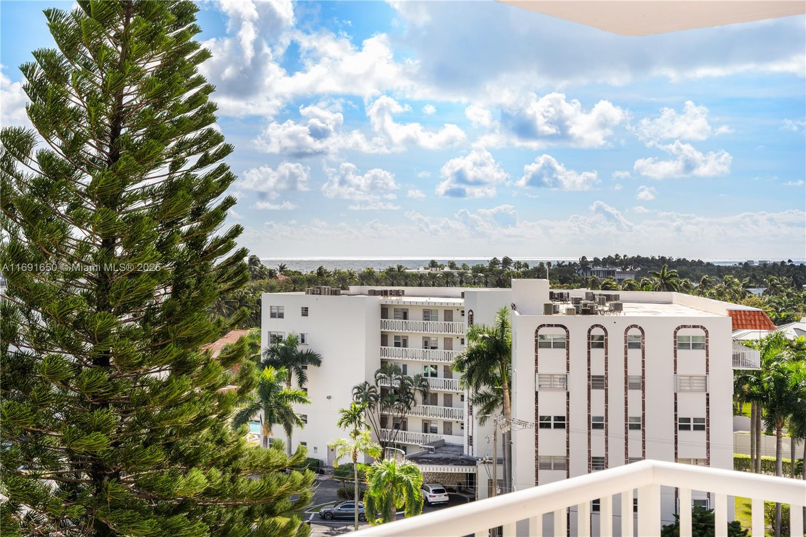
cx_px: 403
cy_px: 268
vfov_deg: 27.8
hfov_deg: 40.8
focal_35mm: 48
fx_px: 1083
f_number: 9
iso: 64
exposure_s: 1/320
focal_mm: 48.4
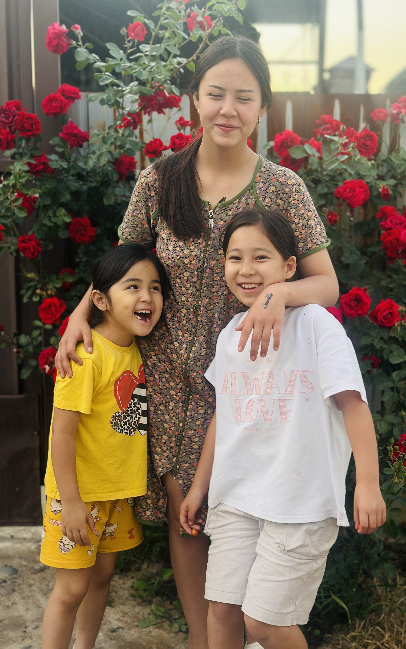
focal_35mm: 51
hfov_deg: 25.3
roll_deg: -1.3
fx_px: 903
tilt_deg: -9.7
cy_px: 324
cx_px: 240
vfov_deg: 39.6
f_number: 1.78
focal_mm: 6.86
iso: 80
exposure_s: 1/121
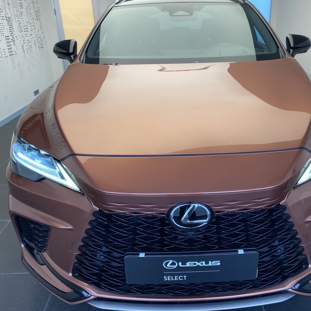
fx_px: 325
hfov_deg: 50.7
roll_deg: +2.3
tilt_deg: -23.7
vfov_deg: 51.1
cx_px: 189
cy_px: 156
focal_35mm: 32
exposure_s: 1/122
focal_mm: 4.25
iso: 100
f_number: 1.8
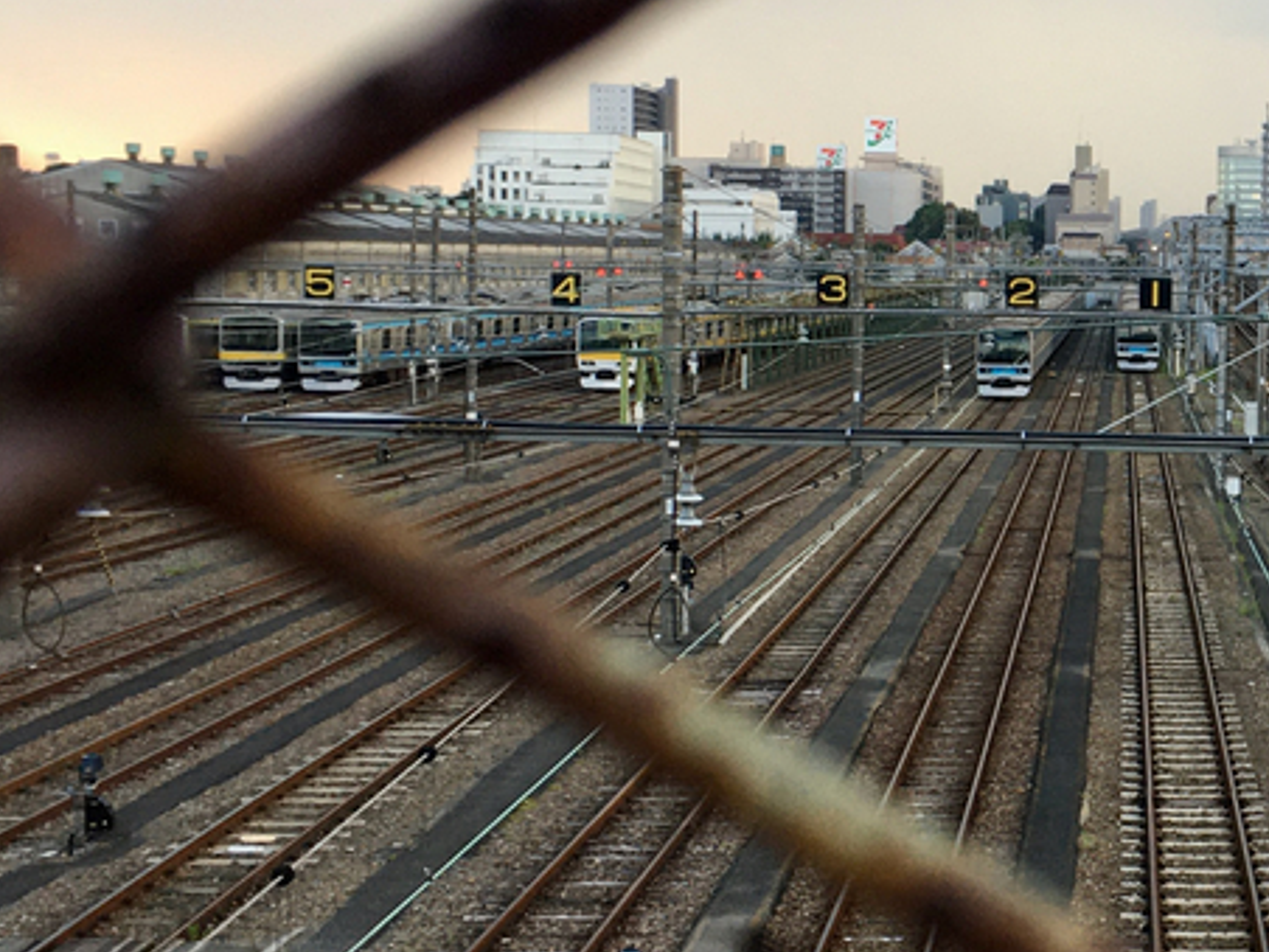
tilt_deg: -2.7
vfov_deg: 19.1
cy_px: 444
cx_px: 1353
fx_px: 2823
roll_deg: -0.1
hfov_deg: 23.9
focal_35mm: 77
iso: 40
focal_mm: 4.15
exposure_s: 1/120
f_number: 2.2
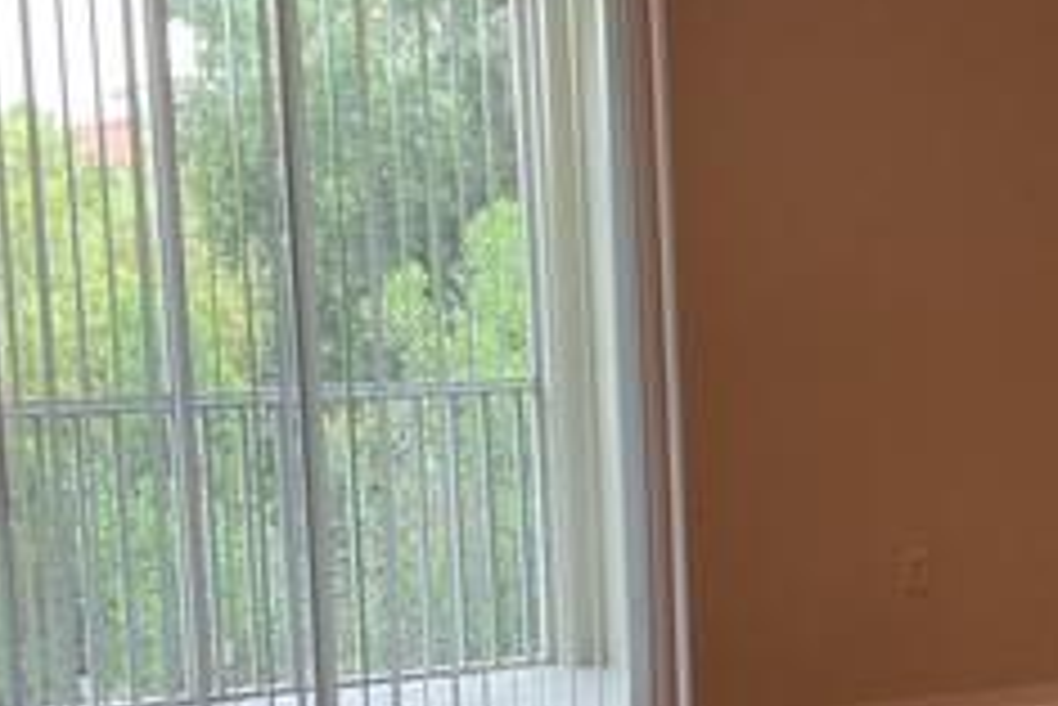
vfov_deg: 16.6
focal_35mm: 82
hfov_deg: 24.0
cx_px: 963
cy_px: 526
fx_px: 2411
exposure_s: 1/60
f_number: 1.8
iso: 64
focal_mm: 3
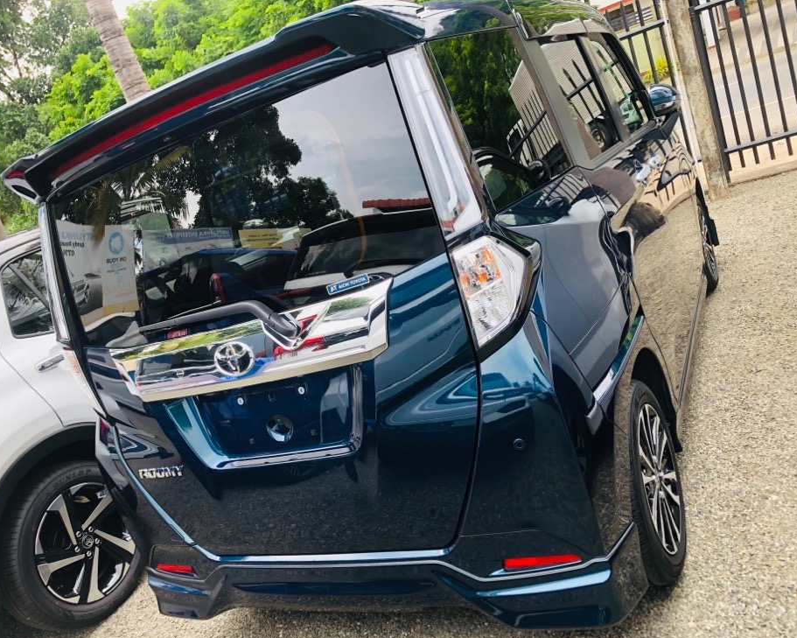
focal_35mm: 30
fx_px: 708
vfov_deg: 48.5
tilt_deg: -14.0
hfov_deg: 58.8
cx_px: 399
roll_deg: +19.9
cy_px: 327
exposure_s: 1/120
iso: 40
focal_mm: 4
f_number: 1.8
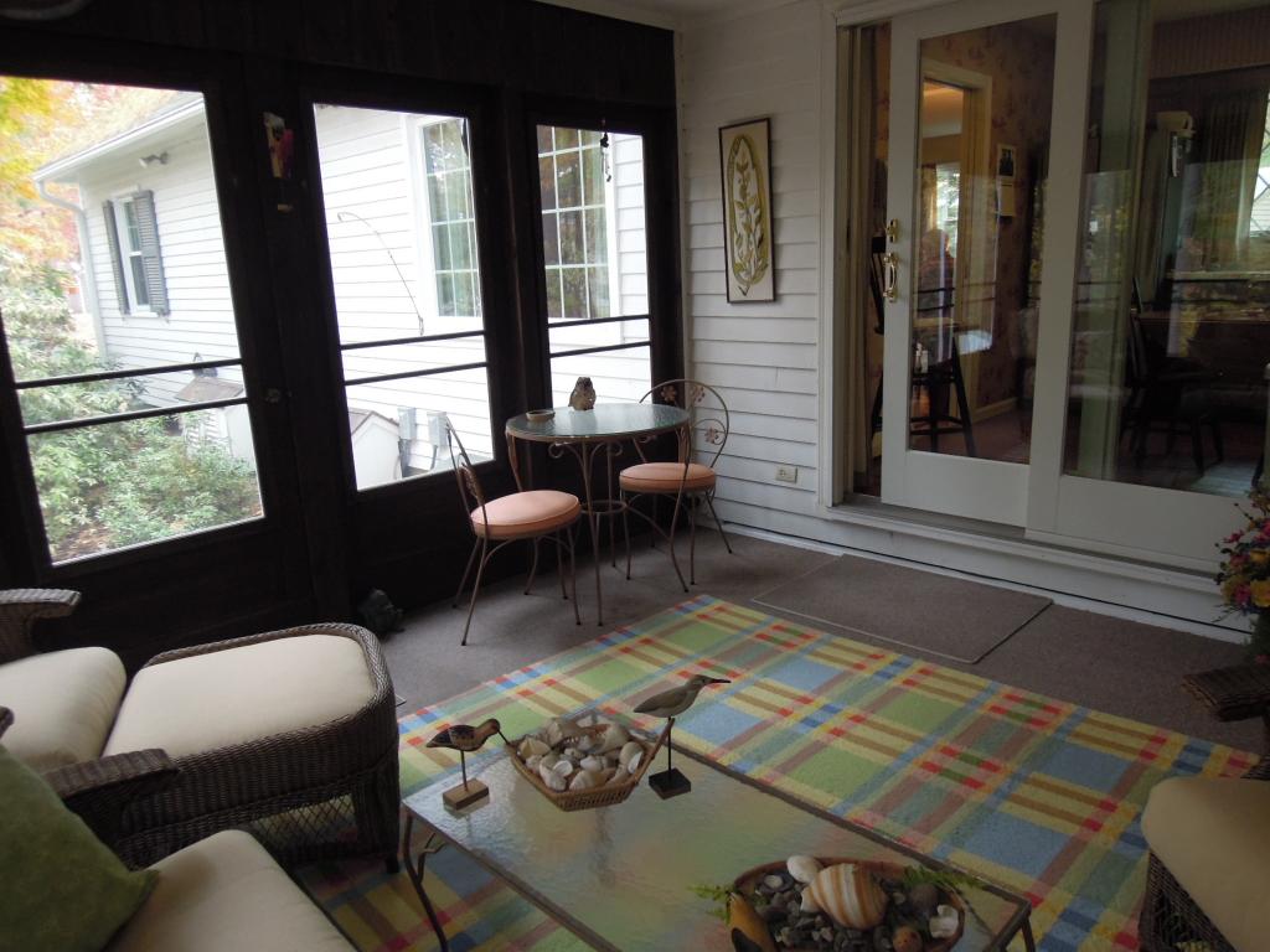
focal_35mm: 24
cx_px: 635
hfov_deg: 71.6
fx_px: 881
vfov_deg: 56.8
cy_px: 476
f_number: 2.8
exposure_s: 1/30
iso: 320
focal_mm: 4.3
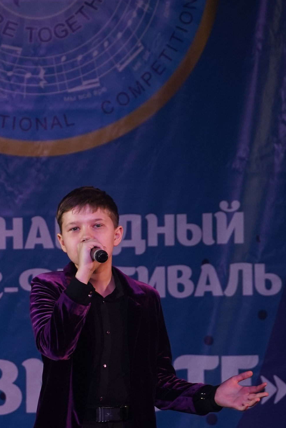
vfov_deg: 5.0
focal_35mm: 414
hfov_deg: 3.3
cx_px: 36
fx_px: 4934
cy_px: 337
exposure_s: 1/250
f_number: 5.6
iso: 1600
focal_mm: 158
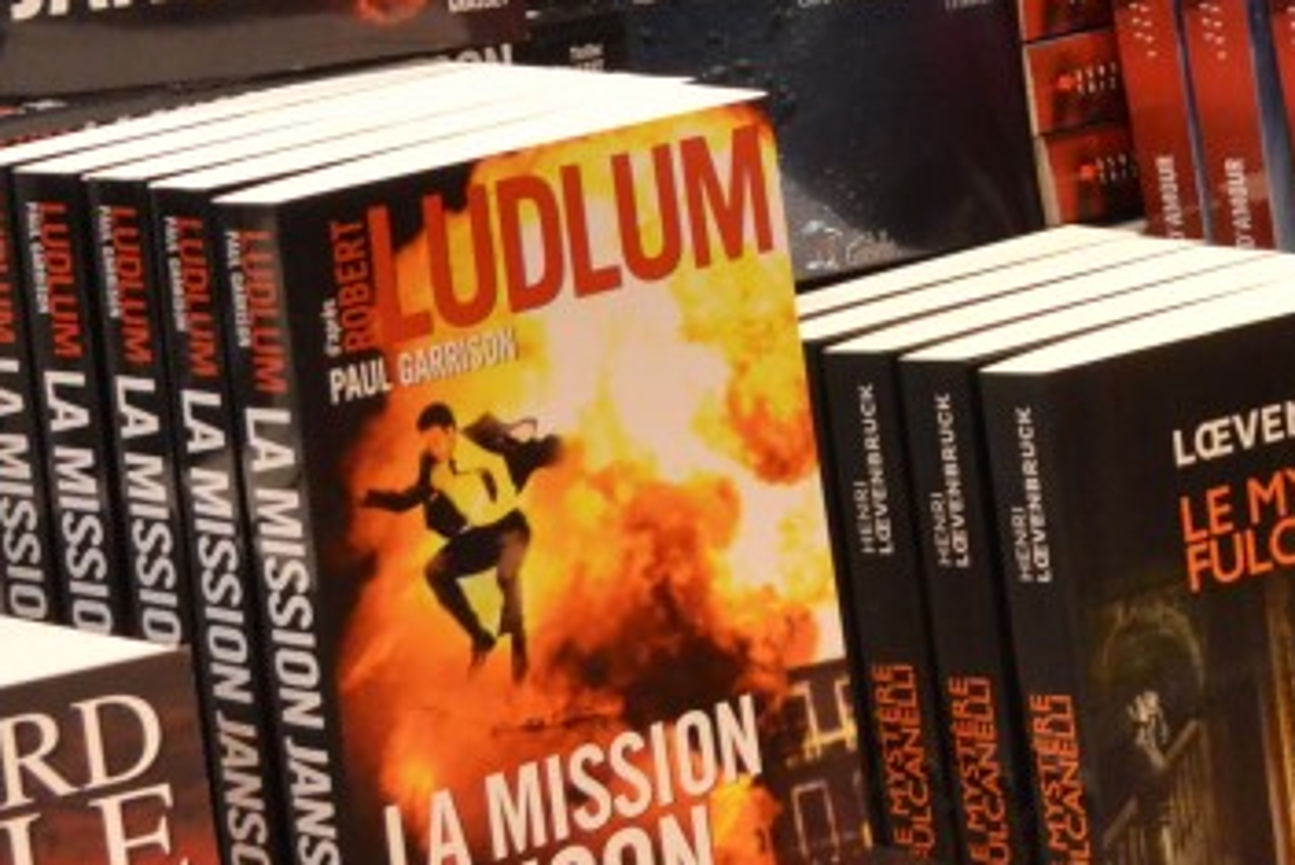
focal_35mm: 138
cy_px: -497
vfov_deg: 9.6
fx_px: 4966
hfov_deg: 14.2
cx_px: 1770
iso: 2500
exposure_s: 1/125
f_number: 5.6
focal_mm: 30
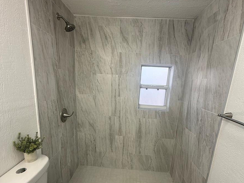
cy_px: 113
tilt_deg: -13.5
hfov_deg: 84.7
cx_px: 122
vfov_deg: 67.7
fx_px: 134
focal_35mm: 19
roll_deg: -3.3
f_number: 2.2
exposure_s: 1/120
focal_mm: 2.22
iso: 64
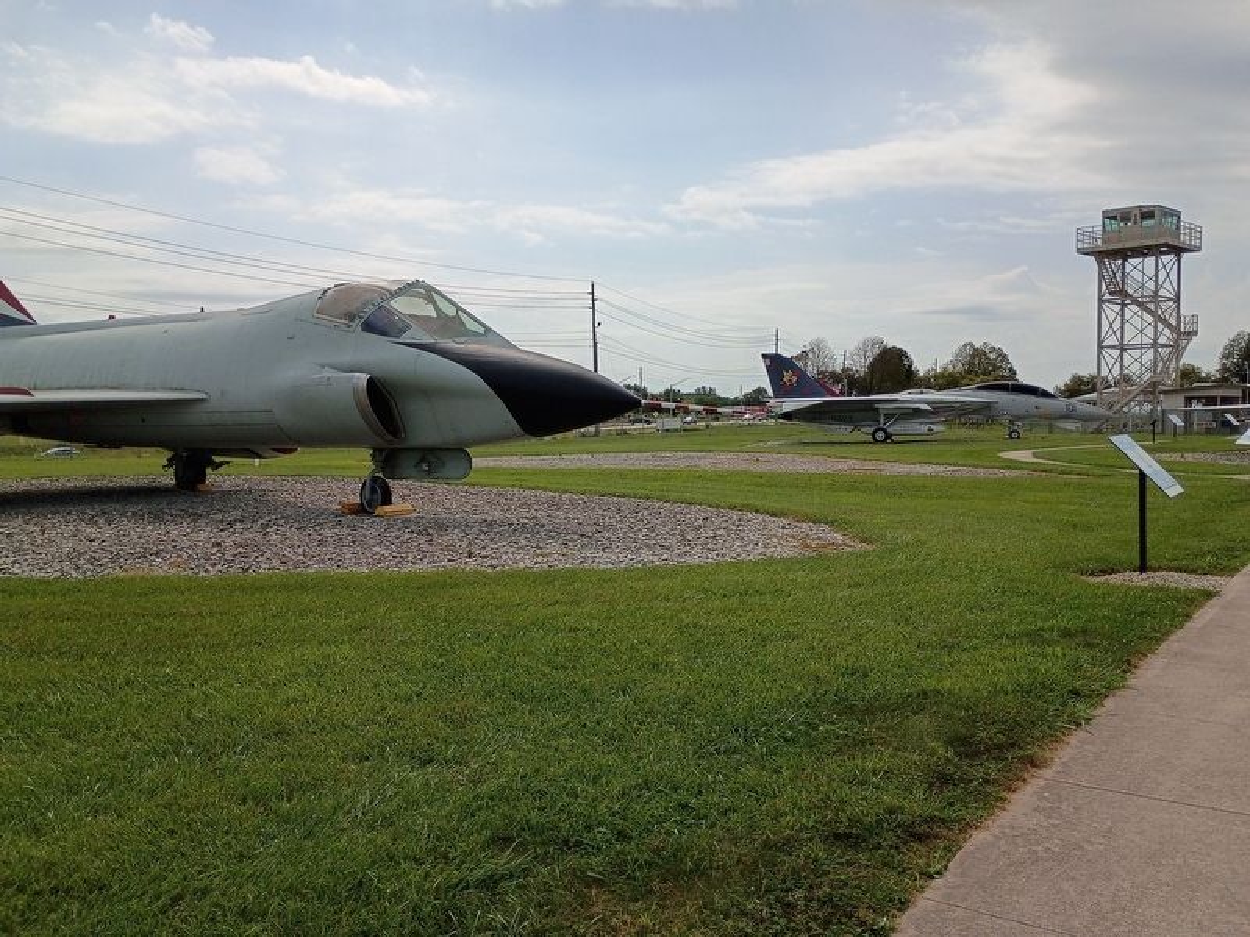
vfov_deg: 48.2
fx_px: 1047
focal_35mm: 29
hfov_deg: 61.7
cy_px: 468
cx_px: 625
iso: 104
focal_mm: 4.27
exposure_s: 1/3012
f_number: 1.8
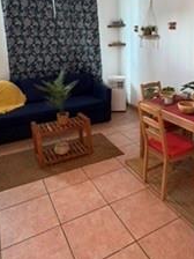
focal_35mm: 30
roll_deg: +1.3
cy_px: 99
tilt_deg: -15.3
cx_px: 117
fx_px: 224
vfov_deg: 59.3
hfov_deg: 46.5
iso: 400
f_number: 2.2
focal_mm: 2.22
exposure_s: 1/60
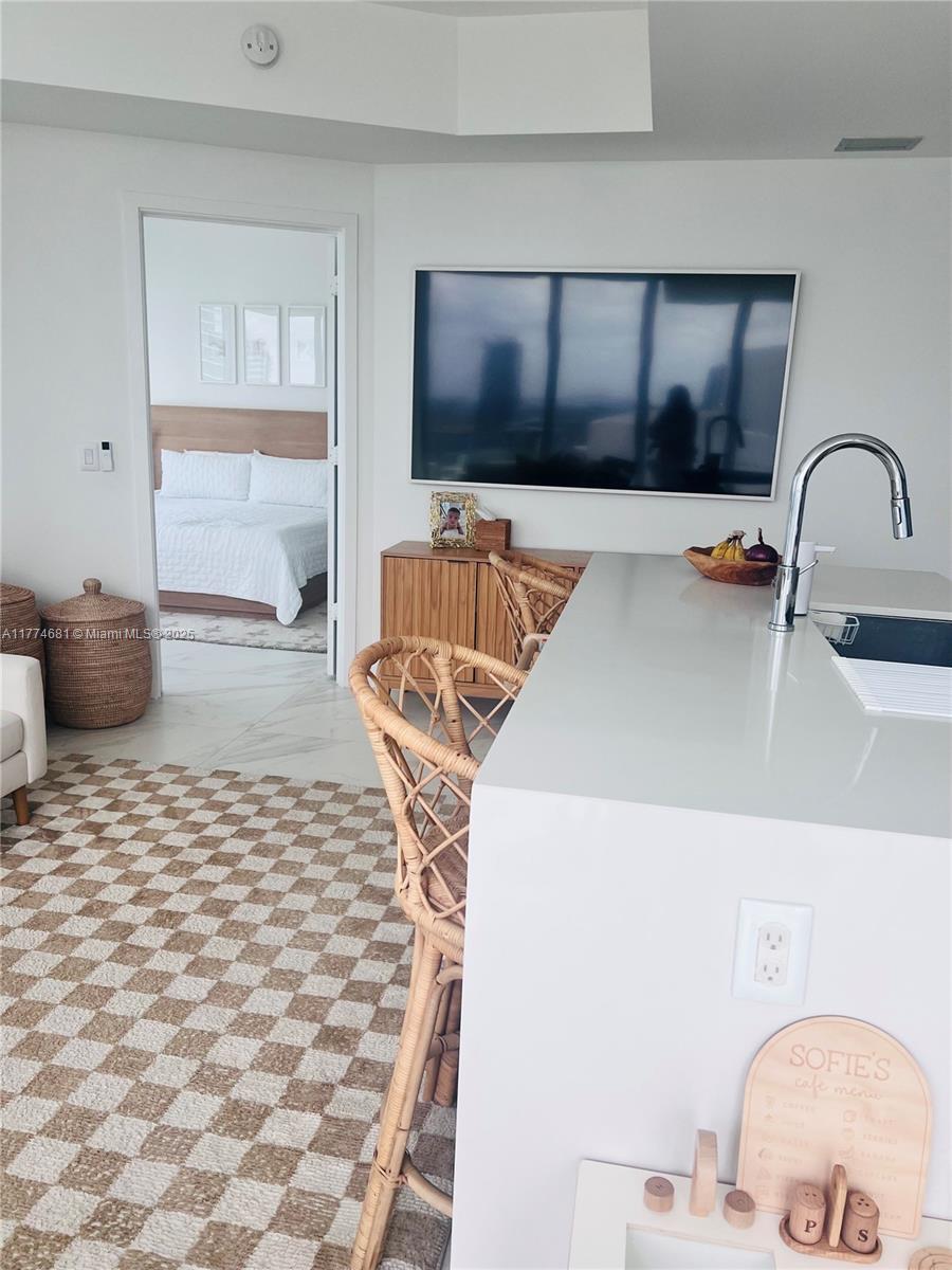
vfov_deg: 67.3
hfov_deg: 53.1
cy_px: 635
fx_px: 953
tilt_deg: -14.7
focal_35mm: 26
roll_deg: -1.5
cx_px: 476
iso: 50
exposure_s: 1/873
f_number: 1.5
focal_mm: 5.7
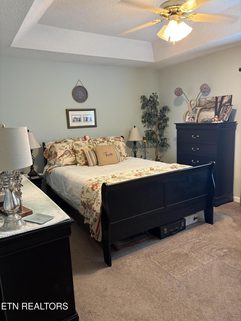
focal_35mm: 26
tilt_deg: -8.5
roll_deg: +2.1
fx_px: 241
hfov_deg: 53.1
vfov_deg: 67.3
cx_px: 120
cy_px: 160
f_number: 1.6
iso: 250
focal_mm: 5.96
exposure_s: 1/60
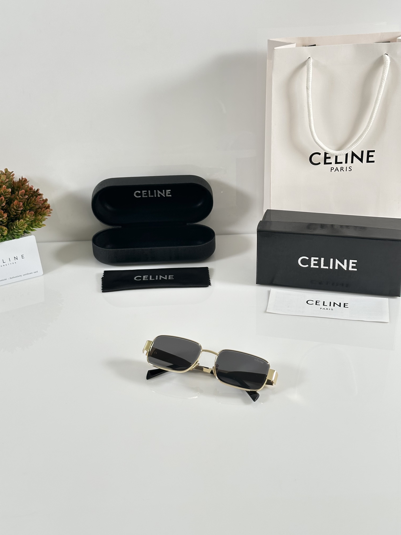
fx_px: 741
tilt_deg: -29.6
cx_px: 200
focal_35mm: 48
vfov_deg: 39.7
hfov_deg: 30.3
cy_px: 268
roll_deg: +1.1
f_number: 1.78
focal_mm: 6.86
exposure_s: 1/99
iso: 80
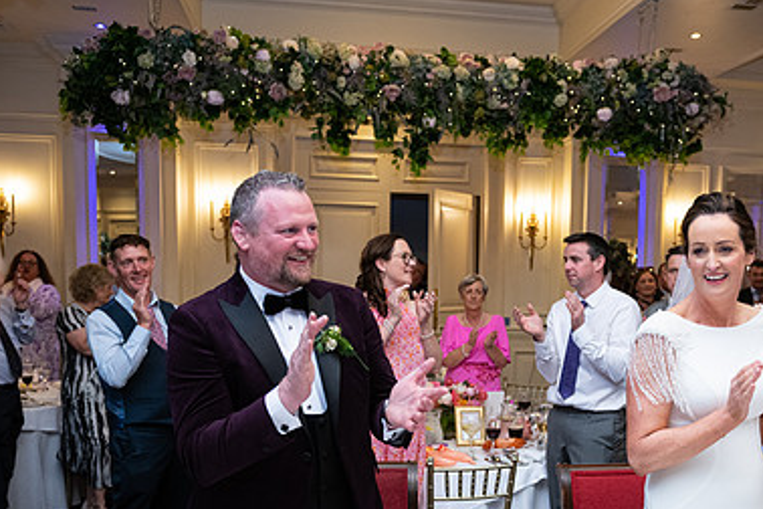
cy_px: 385
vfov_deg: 30.6
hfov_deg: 44.9
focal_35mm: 43
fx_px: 911
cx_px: 493
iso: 800
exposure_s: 1/160
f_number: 3.5
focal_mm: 28
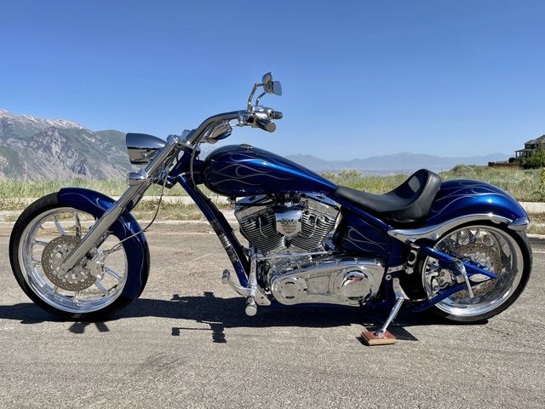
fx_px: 409
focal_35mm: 26
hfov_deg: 67.3
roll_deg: +2.2
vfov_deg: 53.1
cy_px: 204
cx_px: 272
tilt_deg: -4.3
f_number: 1.6
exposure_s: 1/2203
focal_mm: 5.1
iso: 32
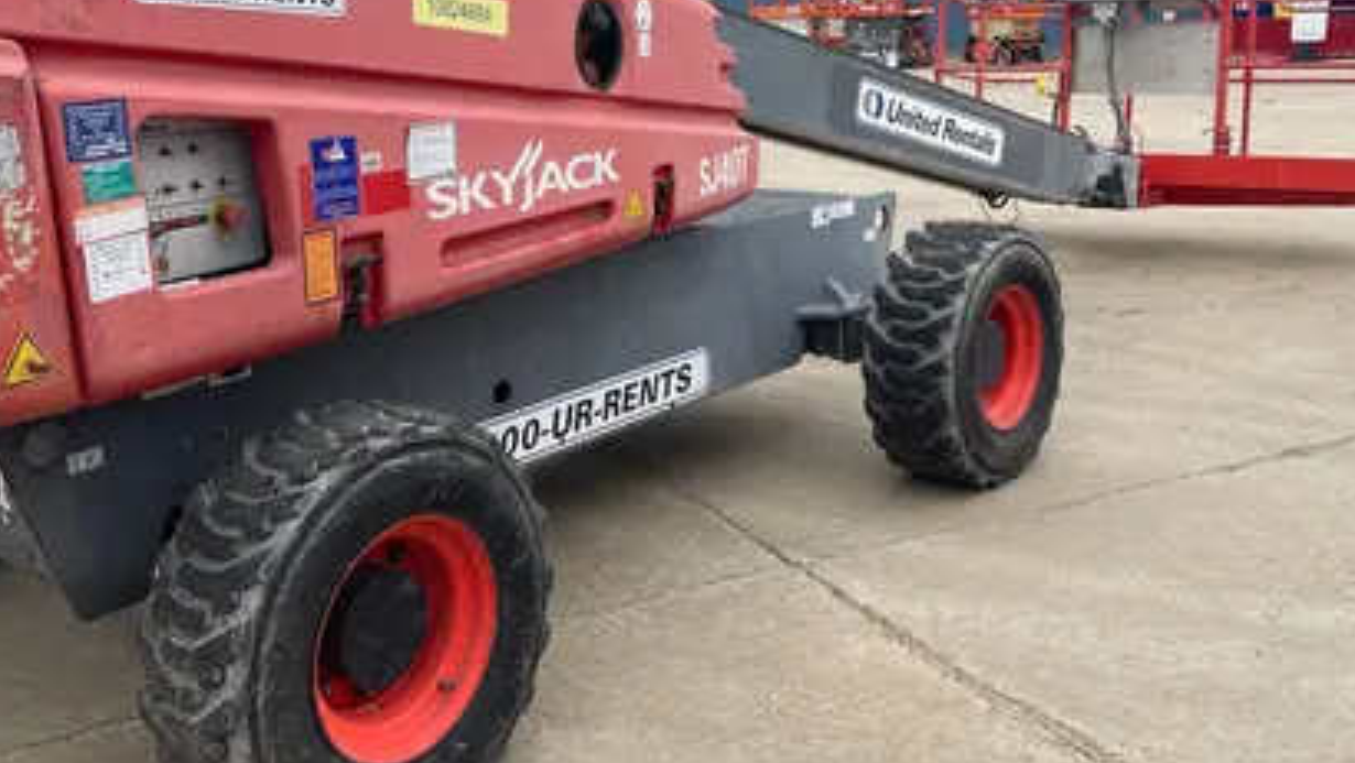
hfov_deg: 52.3
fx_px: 1366
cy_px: 210
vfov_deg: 30.8
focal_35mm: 38
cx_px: 525
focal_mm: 4.2
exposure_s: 1/558
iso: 32
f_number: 1.6
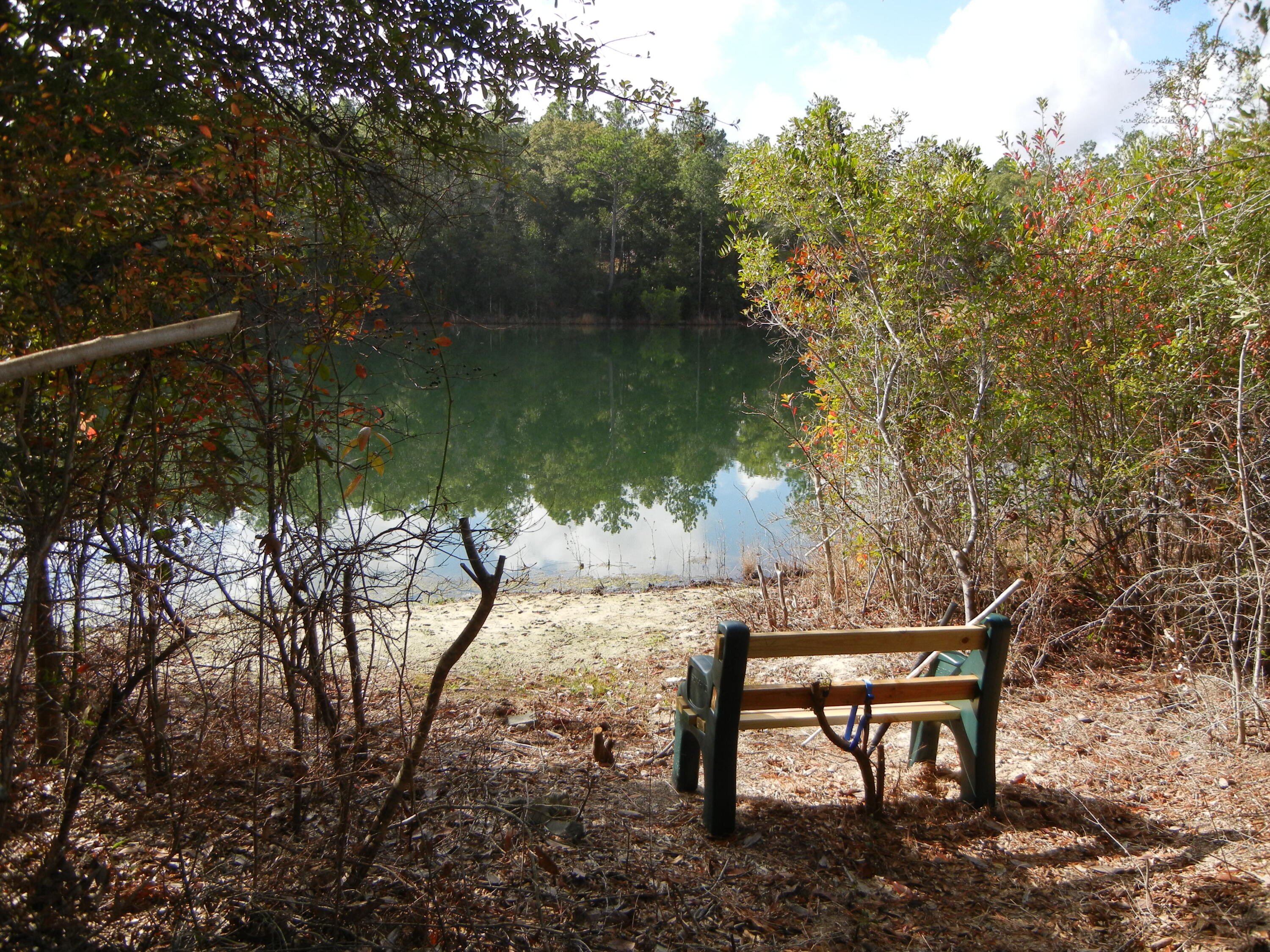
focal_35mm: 30
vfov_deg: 46.8
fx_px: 1101
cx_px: 635
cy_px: 476
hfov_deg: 60.0
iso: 160
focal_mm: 5.4
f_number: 3.5
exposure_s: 1/722
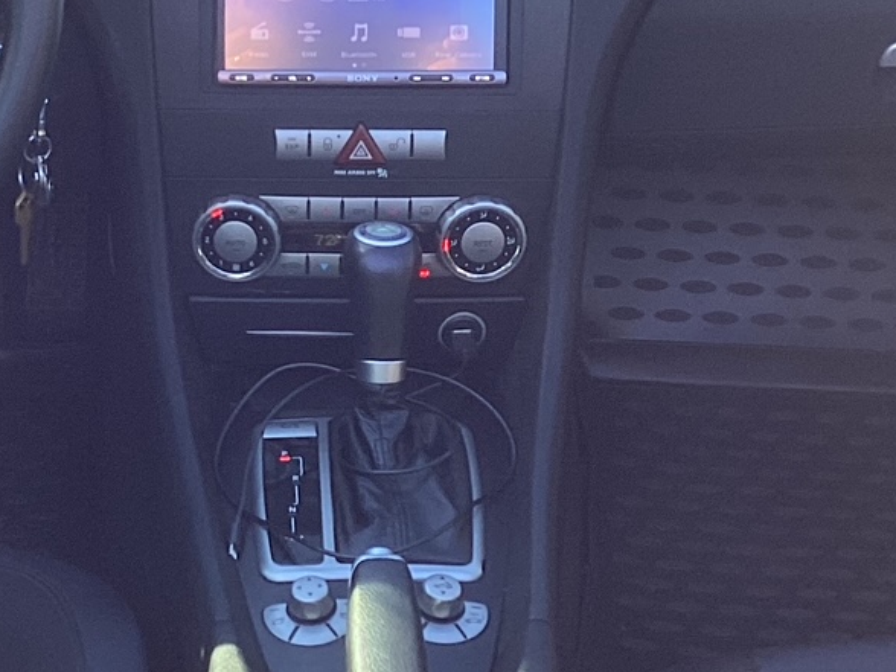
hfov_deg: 22.6
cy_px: 151
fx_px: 2226
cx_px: 247
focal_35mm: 86
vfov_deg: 17.1
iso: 40
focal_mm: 3.3
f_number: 2.4
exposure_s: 1/120
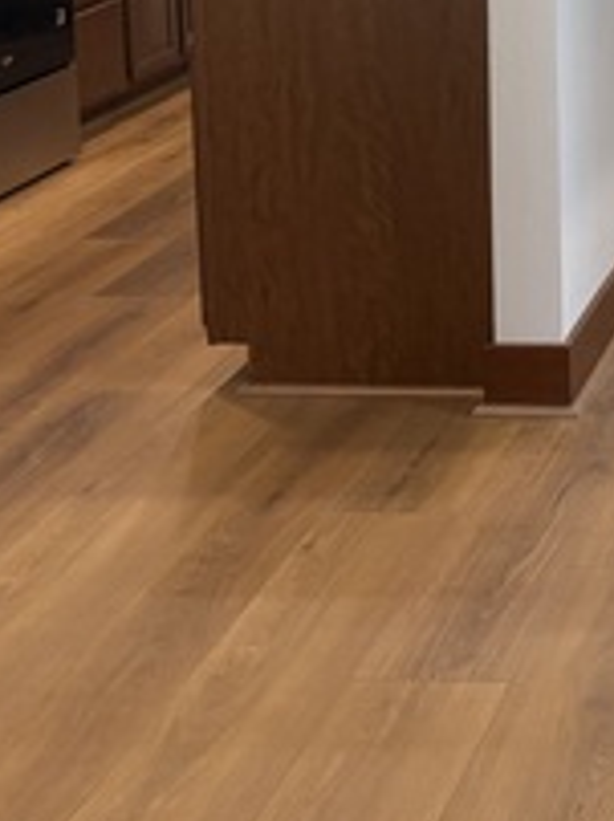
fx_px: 2038
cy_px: -144
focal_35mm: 86
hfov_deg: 15.6
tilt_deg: -5.6
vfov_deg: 21.3
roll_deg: +0.1
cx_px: 964
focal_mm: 5.96
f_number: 1.6
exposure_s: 1/60
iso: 160
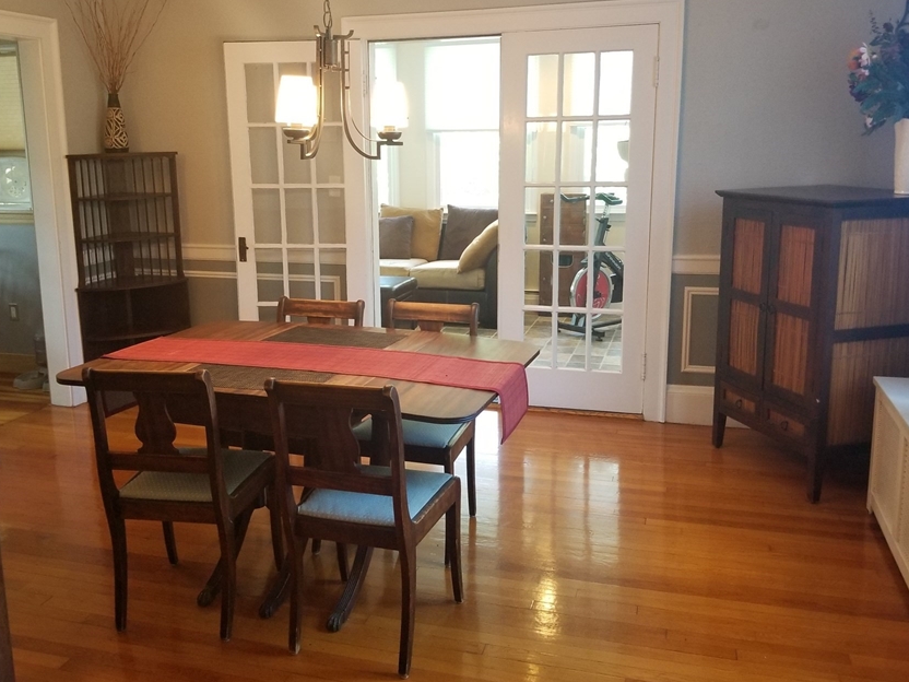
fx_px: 840
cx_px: 447
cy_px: 308
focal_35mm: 32
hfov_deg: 56.8
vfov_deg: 44.1
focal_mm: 4.25
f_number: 1.7
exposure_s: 1/30
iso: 160
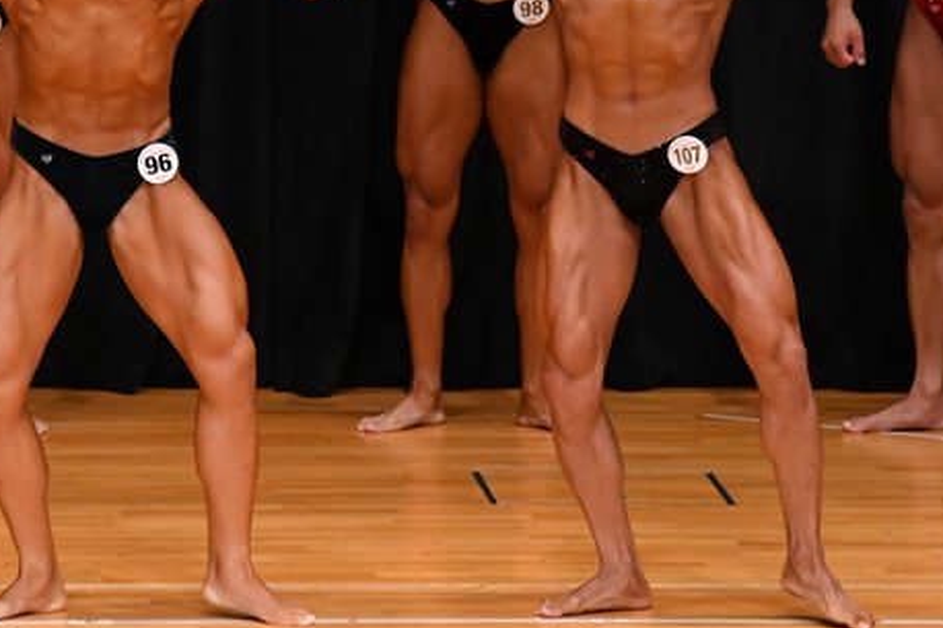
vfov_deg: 2.8
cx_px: 405
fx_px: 12620
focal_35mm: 482
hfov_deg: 4.3
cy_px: 121
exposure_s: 1/400
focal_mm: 190
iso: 3200
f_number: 5.6
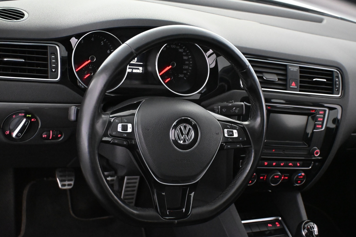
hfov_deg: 43.6
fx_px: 445
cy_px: 118
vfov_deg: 29.9
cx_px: 178
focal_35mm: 45
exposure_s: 1/60
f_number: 4.8
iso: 9000
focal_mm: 30
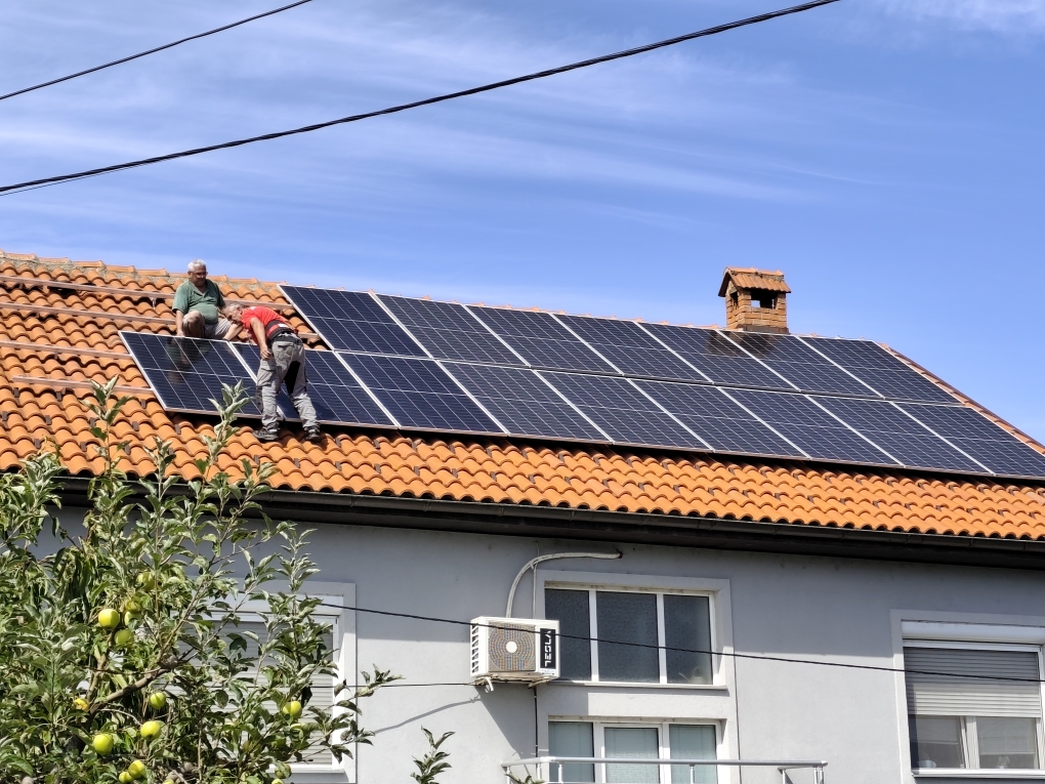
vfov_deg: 21.3
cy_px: 392
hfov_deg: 28.2
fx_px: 2083
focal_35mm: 69
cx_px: 522
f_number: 1.65
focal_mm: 6.19
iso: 50
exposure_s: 1/603
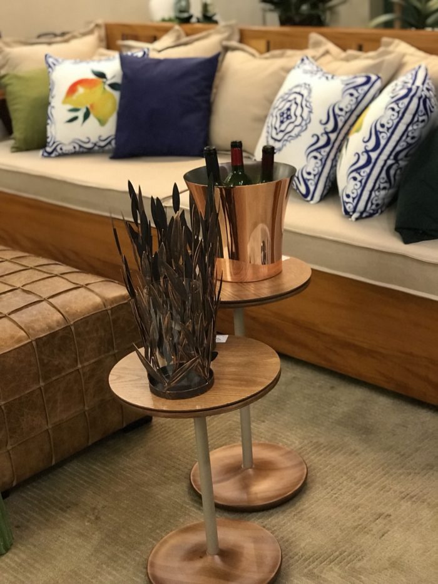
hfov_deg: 25.7
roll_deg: +4.9
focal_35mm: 57
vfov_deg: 33.8
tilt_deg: -21.8
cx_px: 219
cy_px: 292
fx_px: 961
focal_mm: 6.6
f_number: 2.8
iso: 640
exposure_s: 1/60
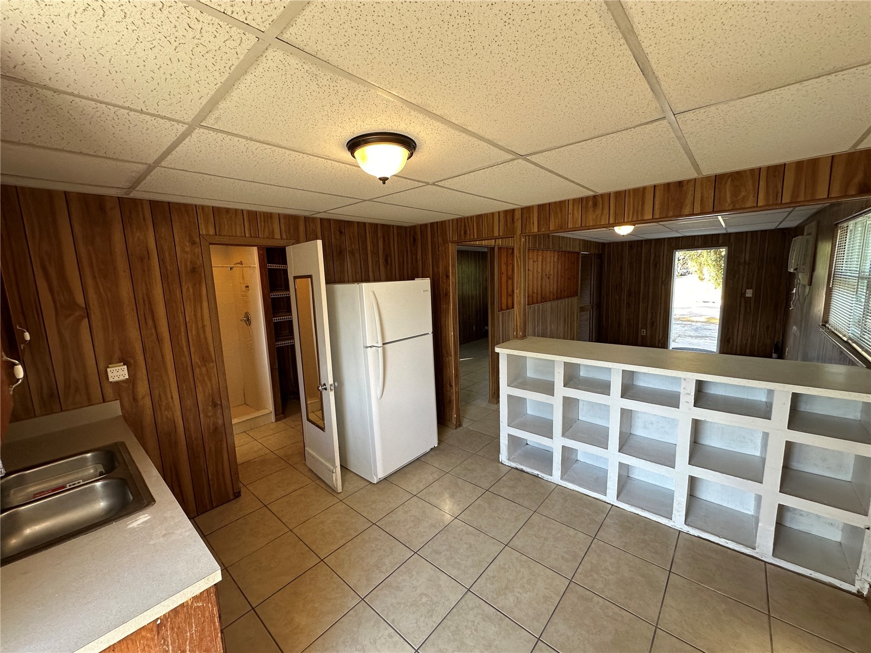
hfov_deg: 102.1
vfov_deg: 85.7
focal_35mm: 14
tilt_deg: -7.9
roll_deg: +1.5
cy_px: 326
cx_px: 436
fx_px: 352
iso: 160
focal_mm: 2.22
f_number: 2.2
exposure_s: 1/120
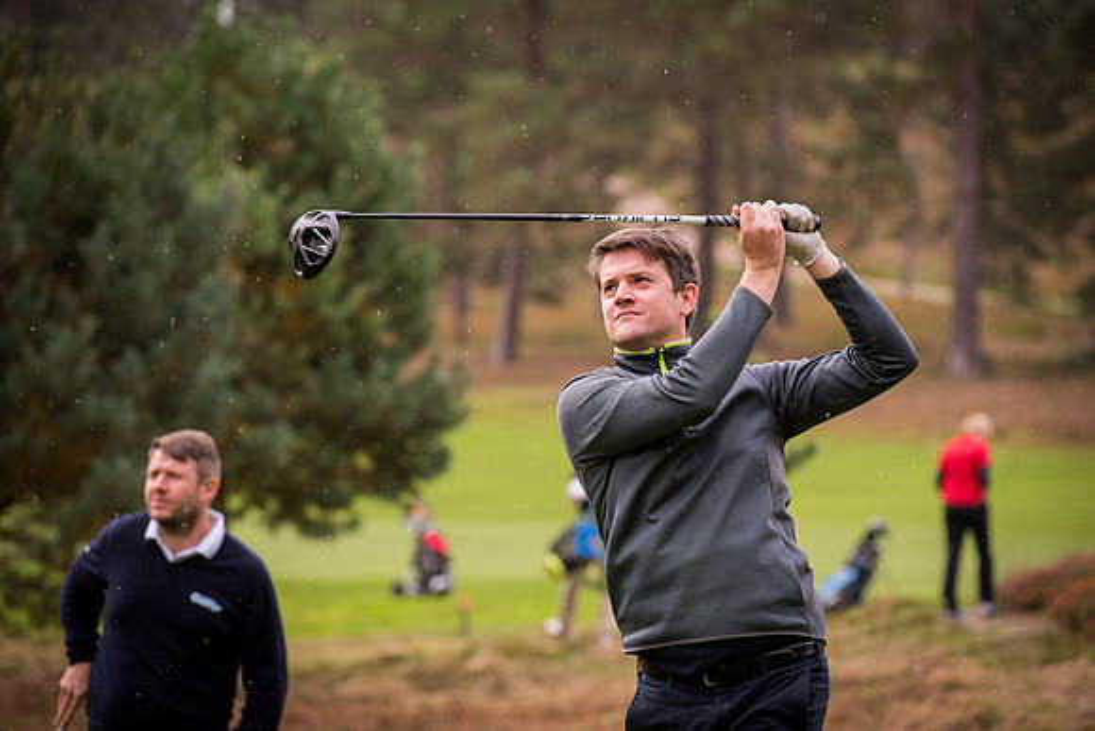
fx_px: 6084
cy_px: 366
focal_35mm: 200
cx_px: 548
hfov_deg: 10.3
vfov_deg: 6.9
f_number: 5
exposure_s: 1/1250
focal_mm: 200
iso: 800
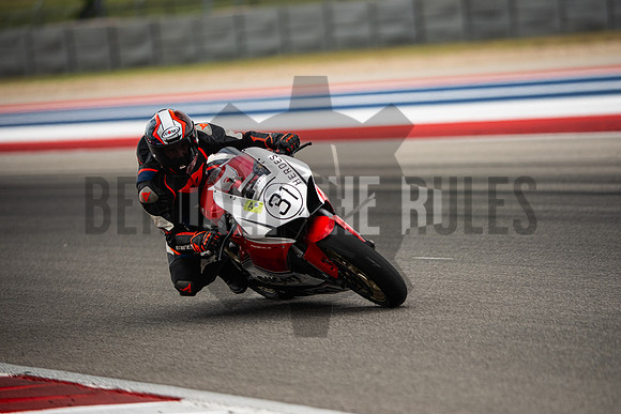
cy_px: 207
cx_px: 310
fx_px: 5176
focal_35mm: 300
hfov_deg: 6.9
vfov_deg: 4.6
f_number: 2
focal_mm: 200
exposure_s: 1/5000
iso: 400
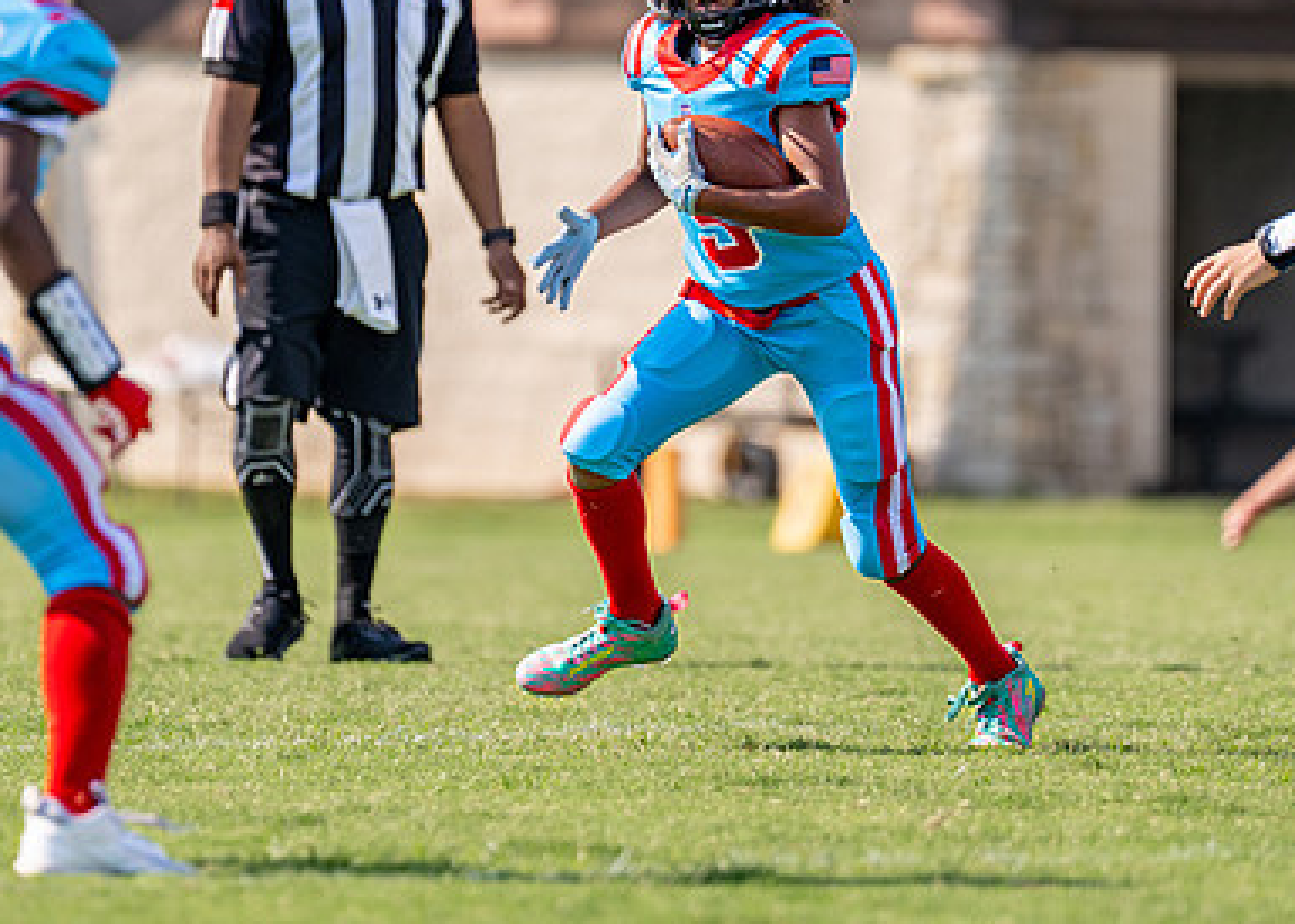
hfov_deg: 4.2
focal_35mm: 478
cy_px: 233
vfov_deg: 3.0
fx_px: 17574
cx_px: 728
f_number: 2.8
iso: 125
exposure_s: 1/2000
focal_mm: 200
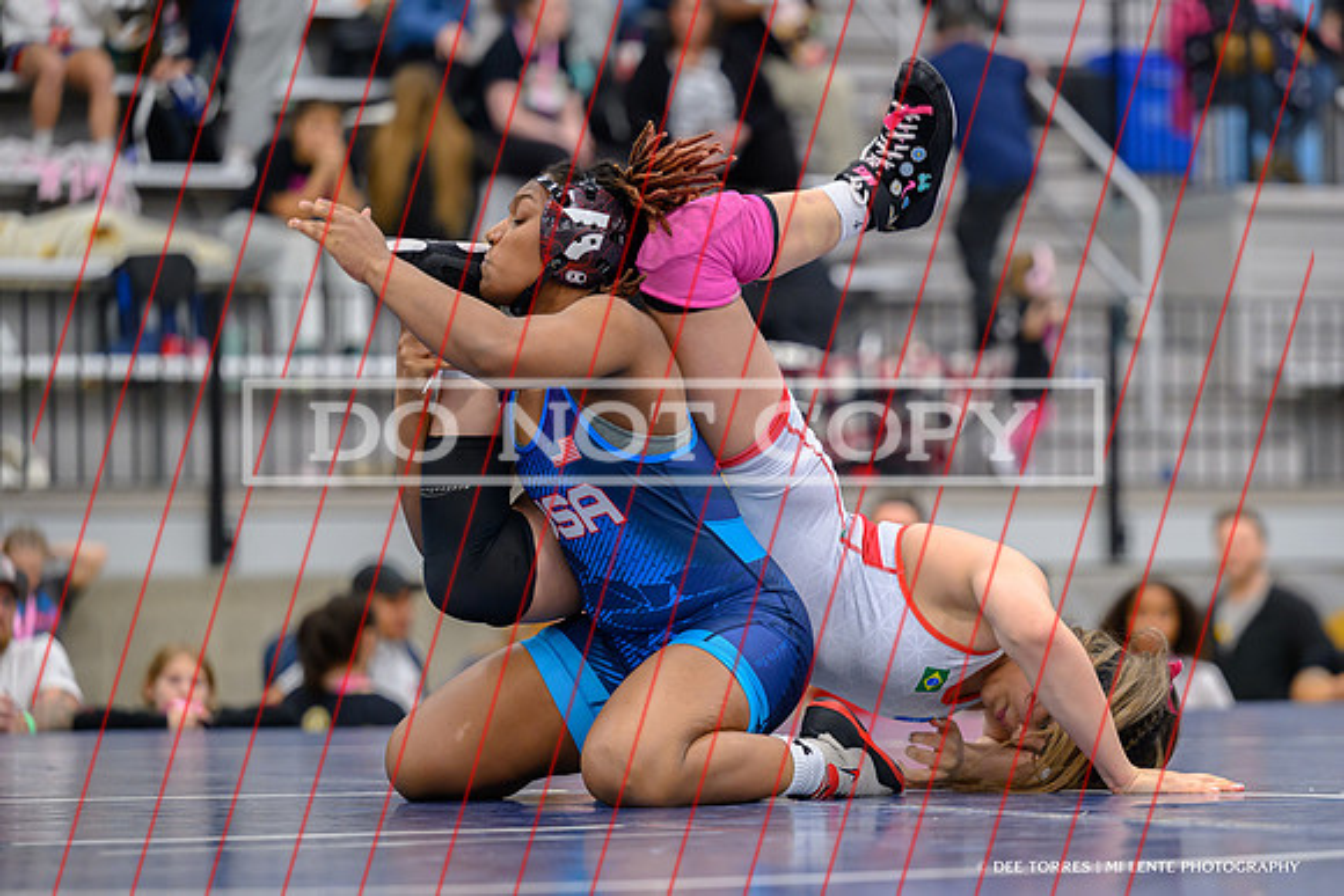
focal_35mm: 162
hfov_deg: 12.7
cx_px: 803
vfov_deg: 8.5
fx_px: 6039
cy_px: 534
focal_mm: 135
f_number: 2.8
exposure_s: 1/800
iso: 2000
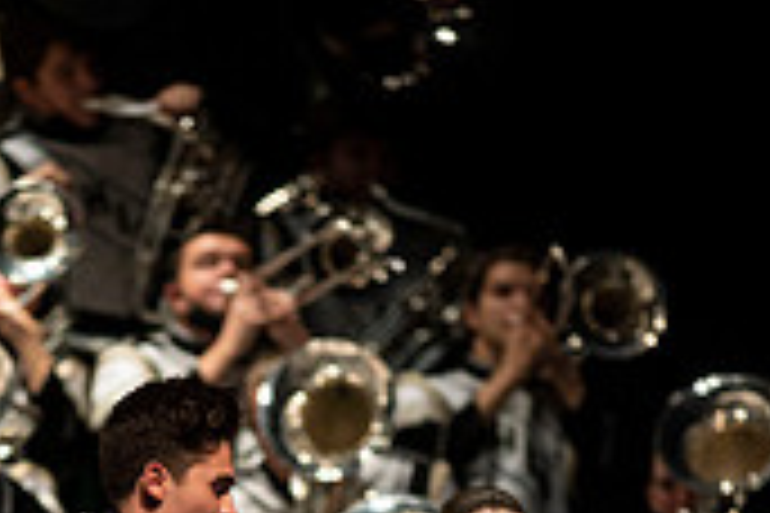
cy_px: 792
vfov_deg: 1.7
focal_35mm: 789
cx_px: 124
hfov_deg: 2.6
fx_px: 16875
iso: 3200
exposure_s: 1/500
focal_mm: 300
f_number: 2.8
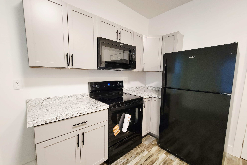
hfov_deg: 104.2
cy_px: 86
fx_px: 96
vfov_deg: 81.2
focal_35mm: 14
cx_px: 125
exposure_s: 1/30
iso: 640
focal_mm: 2.2
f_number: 2.2
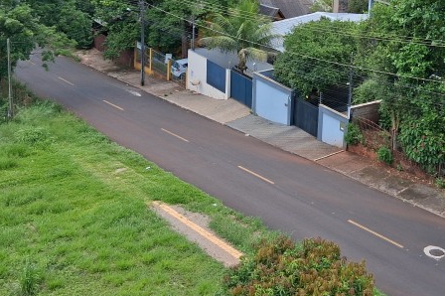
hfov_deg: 34.2
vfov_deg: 22.5
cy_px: 1
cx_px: 290
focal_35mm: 58
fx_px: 716
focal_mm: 3.98
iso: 25
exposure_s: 1/524
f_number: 1.8
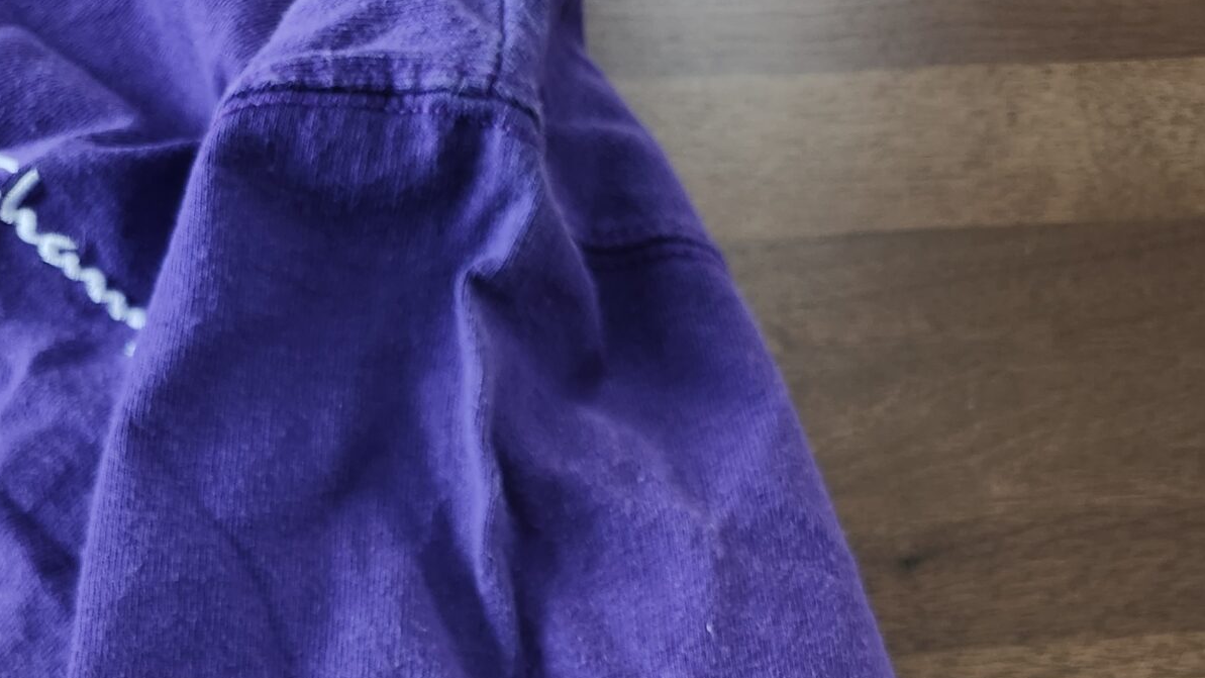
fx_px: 1374
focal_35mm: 43
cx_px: 609
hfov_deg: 47.4
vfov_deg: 23.3
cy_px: 960
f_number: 1.8
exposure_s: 1/120
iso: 320
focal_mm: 5.54
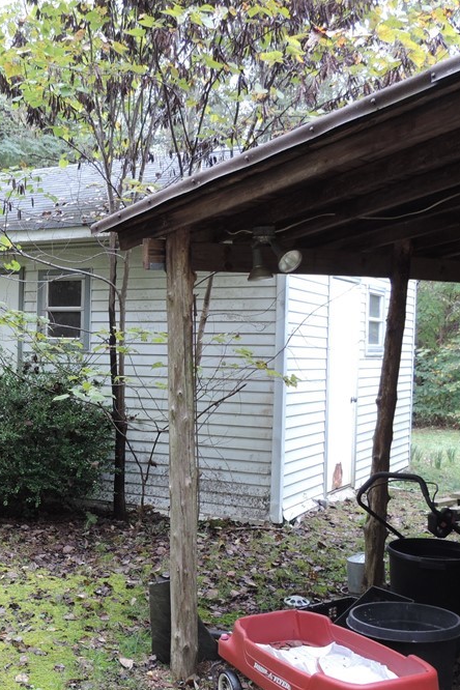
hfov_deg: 27.0
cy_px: 396
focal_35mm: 48
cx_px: 36
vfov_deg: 41.0
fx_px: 920
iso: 100
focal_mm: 5.3
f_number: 3.1
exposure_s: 1/30
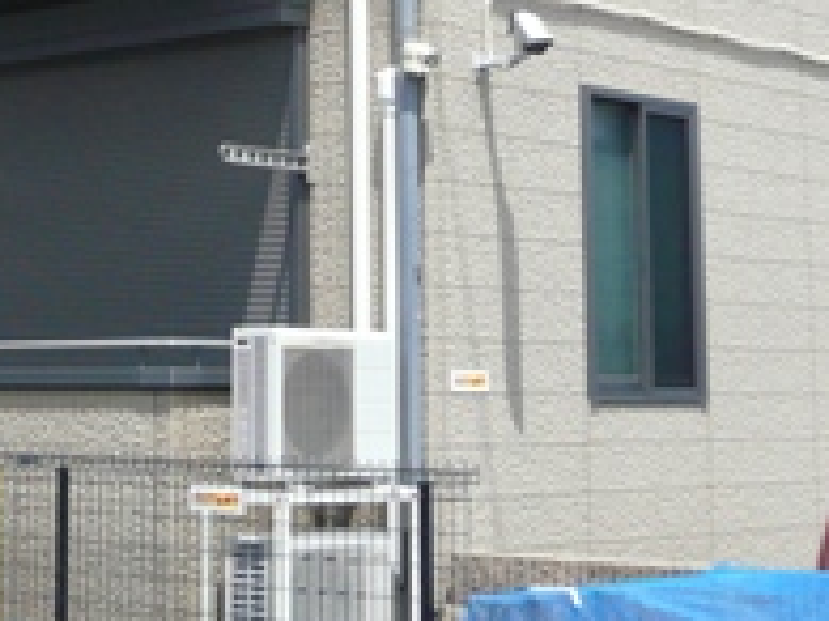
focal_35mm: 92
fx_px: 2202
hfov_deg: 20.7
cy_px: 34
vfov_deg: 15.8
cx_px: 17
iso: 100
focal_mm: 4.6
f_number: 8
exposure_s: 1/160
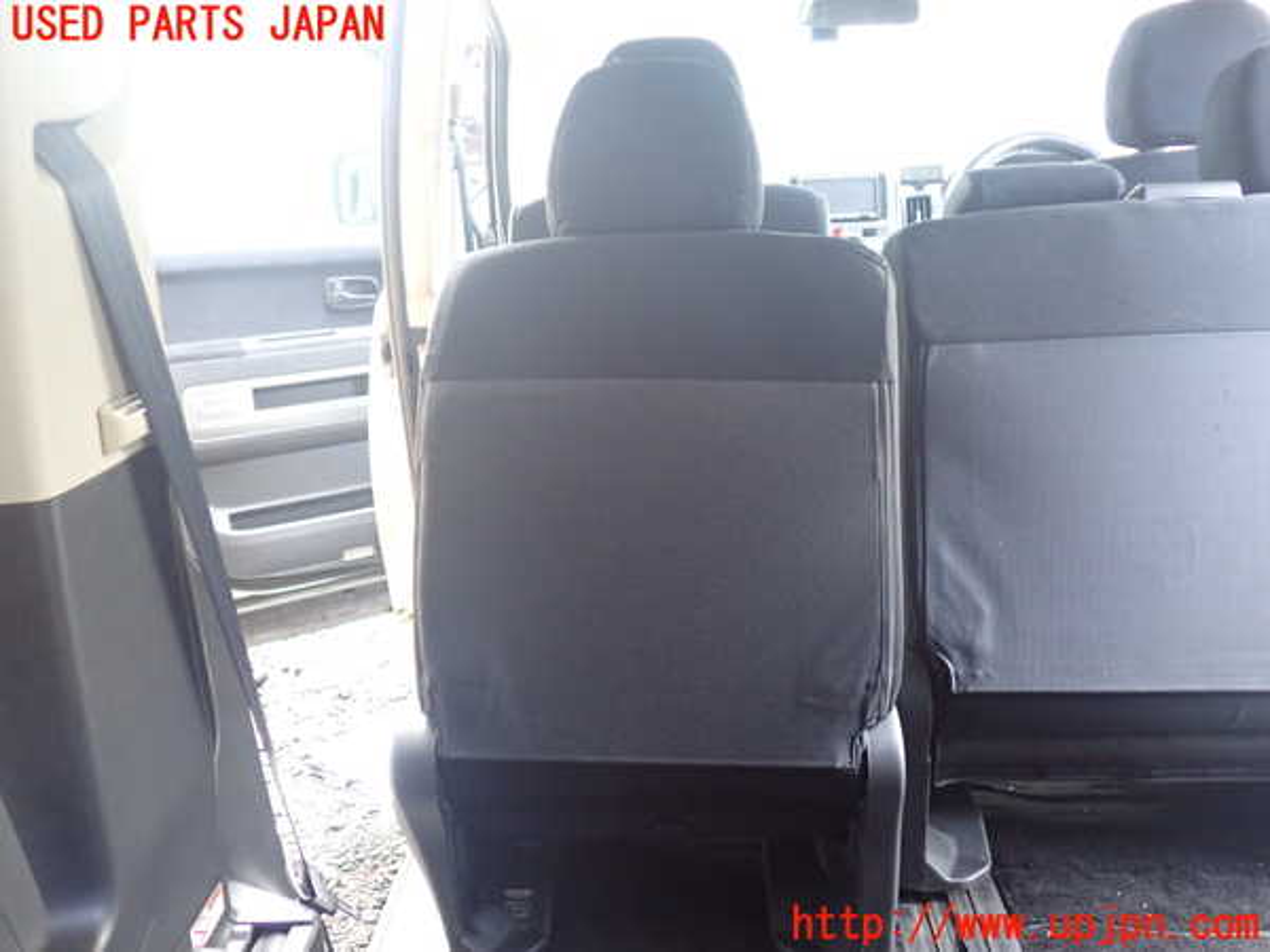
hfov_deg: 60.0
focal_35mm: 30
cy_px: 476
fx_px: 1101
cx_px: 635
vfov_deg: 46.8
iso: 640
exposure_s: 1/30
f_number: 2.3
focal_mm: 5.4
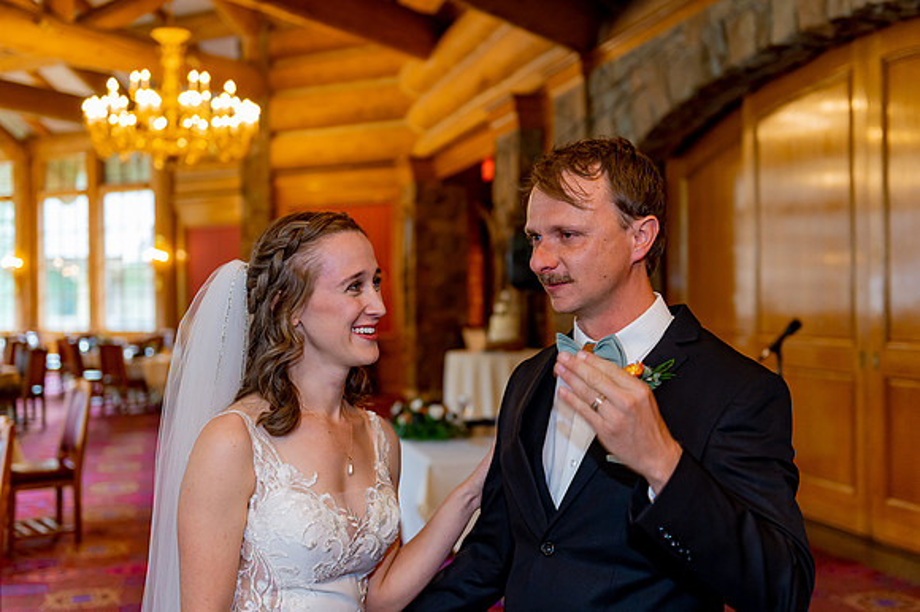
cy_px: 306
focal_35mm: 46
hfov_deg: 42.9
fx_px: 1172
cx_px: 460
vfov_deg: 29.3
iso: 1250
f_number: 2.8
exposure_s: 1/160
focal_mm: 44
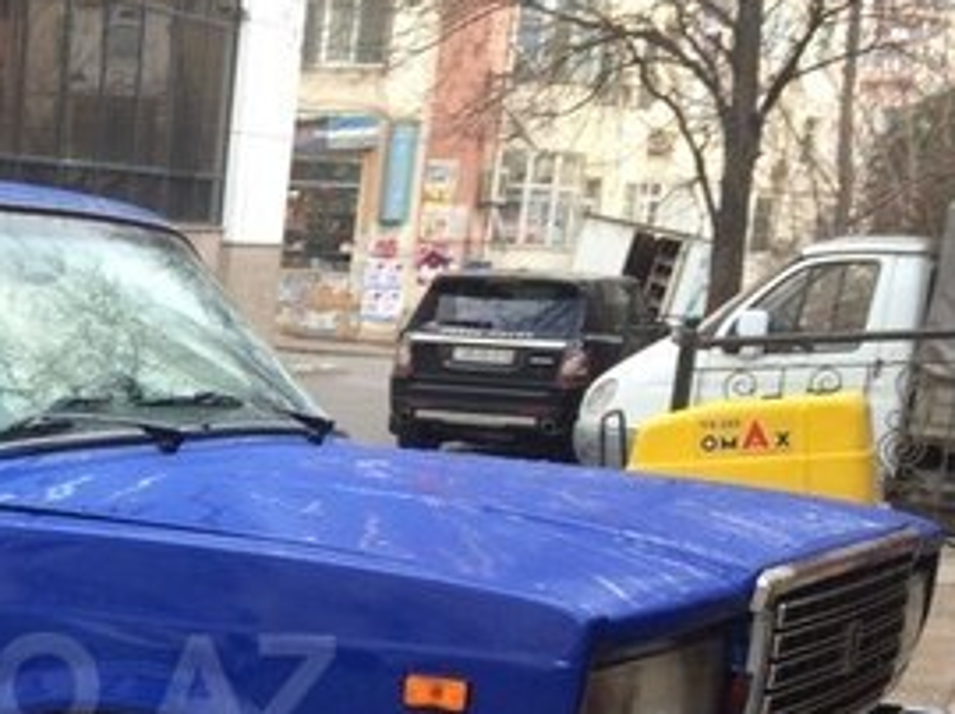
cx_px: -25
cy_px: 687
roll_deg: -3.1
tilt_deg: -8.7
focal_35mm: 71
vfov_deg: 20.1
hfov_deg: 25.9
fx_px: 1957
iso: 64
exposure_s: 1/100
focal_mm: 4.15
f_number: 2.2
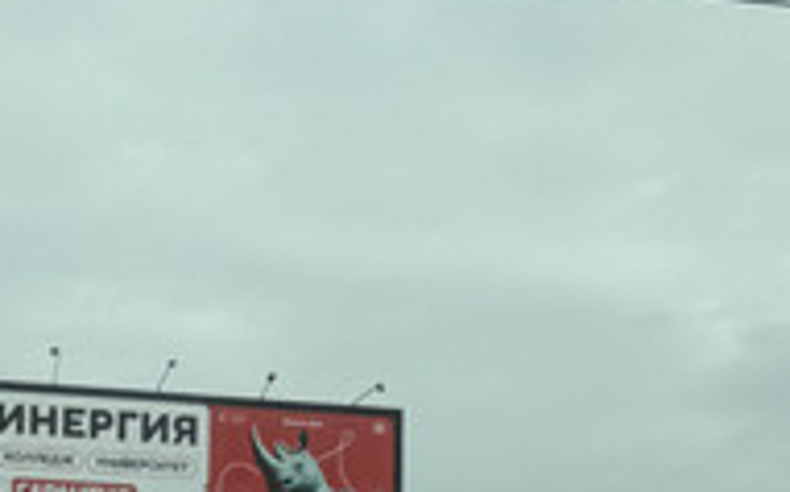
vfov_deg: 9.6
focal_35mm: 135
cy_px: 504
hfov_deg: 15.5
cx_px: 256
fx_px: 2904
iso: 80
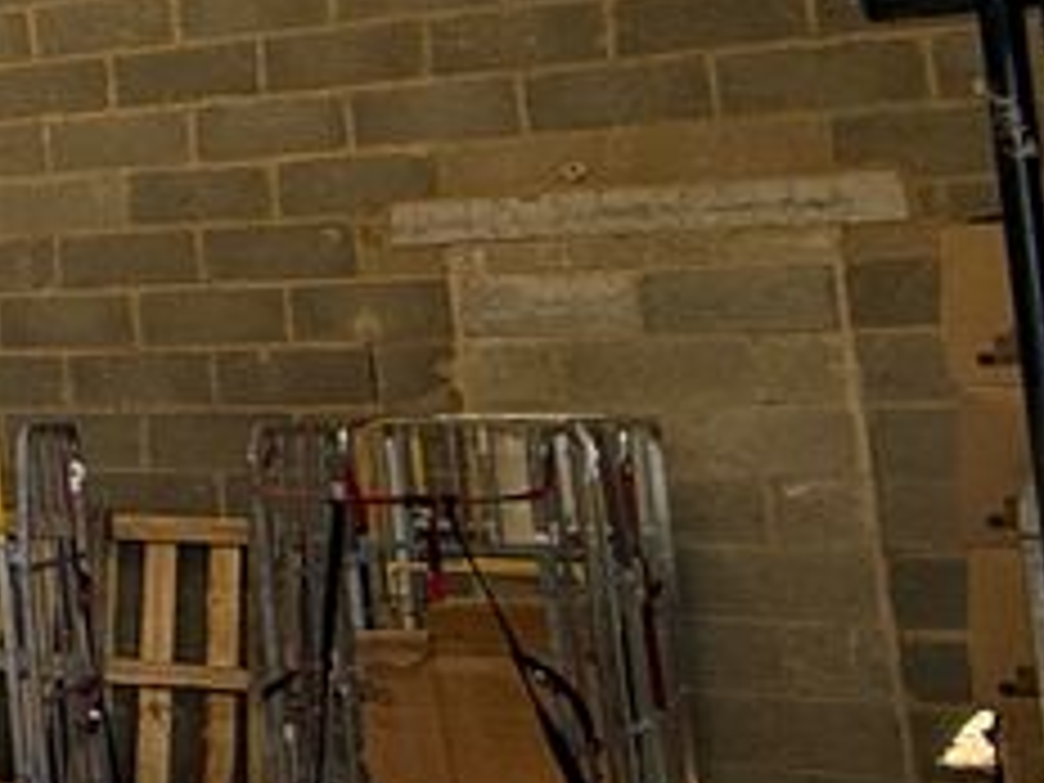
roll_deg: +0.4
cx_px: -1395
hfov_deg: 15.7
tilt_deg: +6.6
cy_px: 200
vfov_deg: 21.7
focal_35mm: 67
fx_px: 2021
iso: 64
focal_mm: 2.22
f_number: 2.2
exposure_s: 1/113
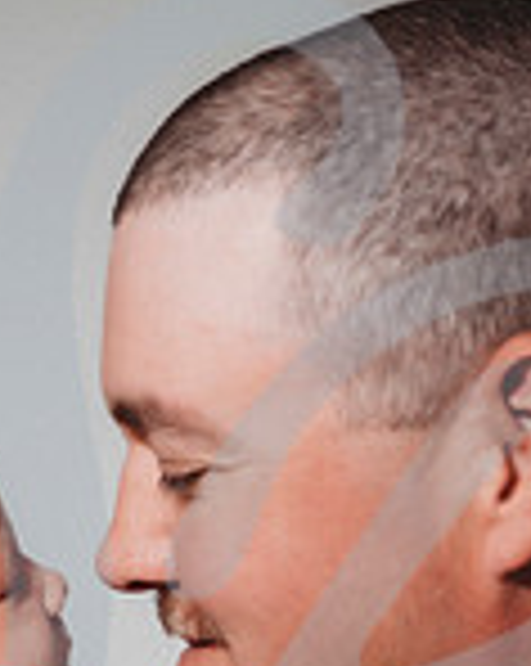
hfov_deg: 8.7
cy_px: 738
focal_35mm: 177
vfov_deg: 10.8
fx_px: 3484
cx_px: 135
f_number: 2.8
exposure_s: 1/125
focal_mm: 62
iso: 100
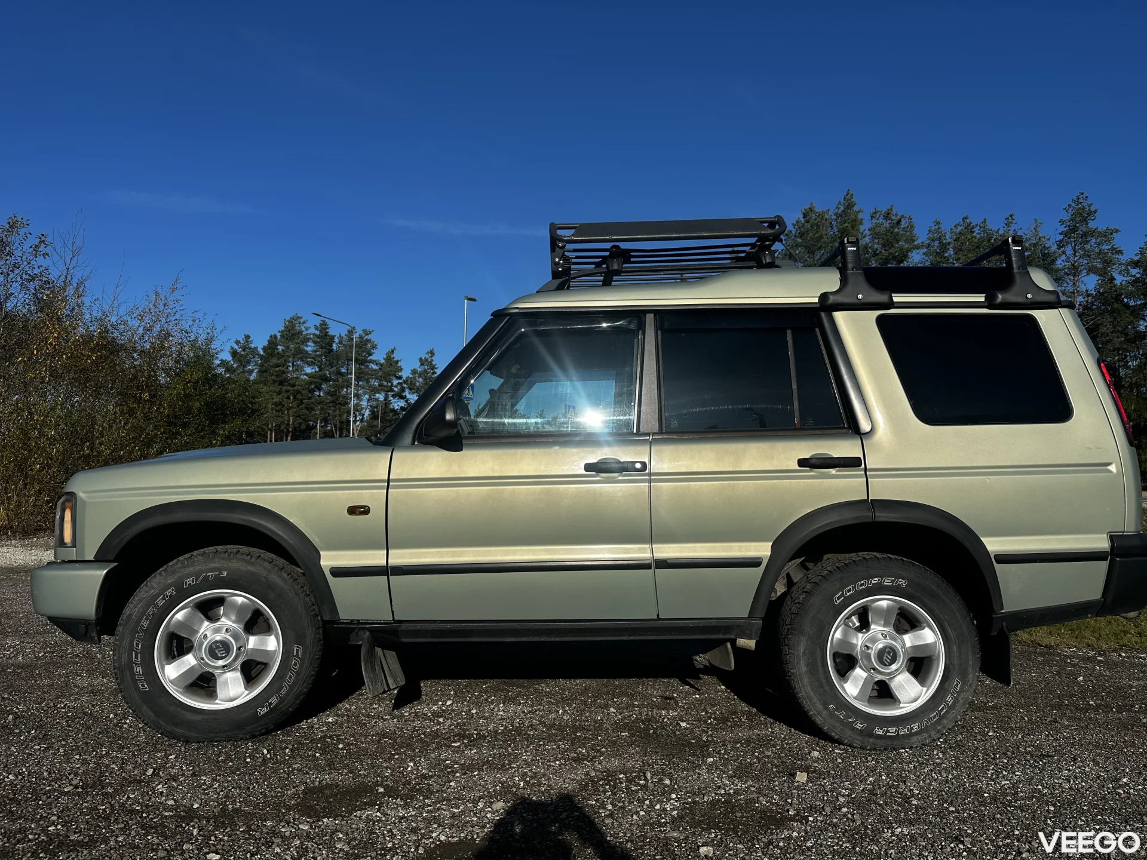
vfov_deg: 56.8
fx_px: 795
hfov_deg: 71.6
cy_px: 430
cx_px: 574
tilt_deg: +4.9
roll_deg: -0.8
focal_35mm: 24
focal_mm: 6.86
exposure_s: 1/7042
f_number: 1.78
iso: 80
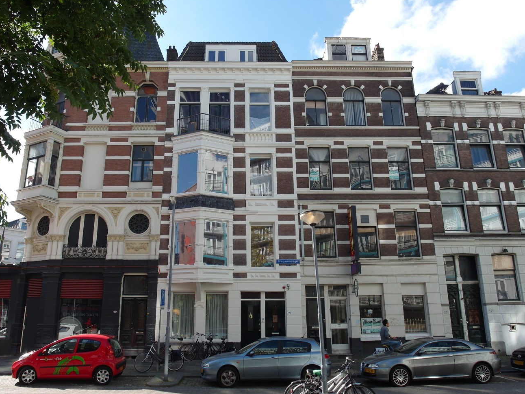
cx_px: 247
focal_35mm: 26
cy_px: 202
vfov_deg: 53.1
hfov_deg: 67.2
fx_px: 394
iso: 80
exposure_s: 1/750
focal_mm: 5.2
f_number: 2.8
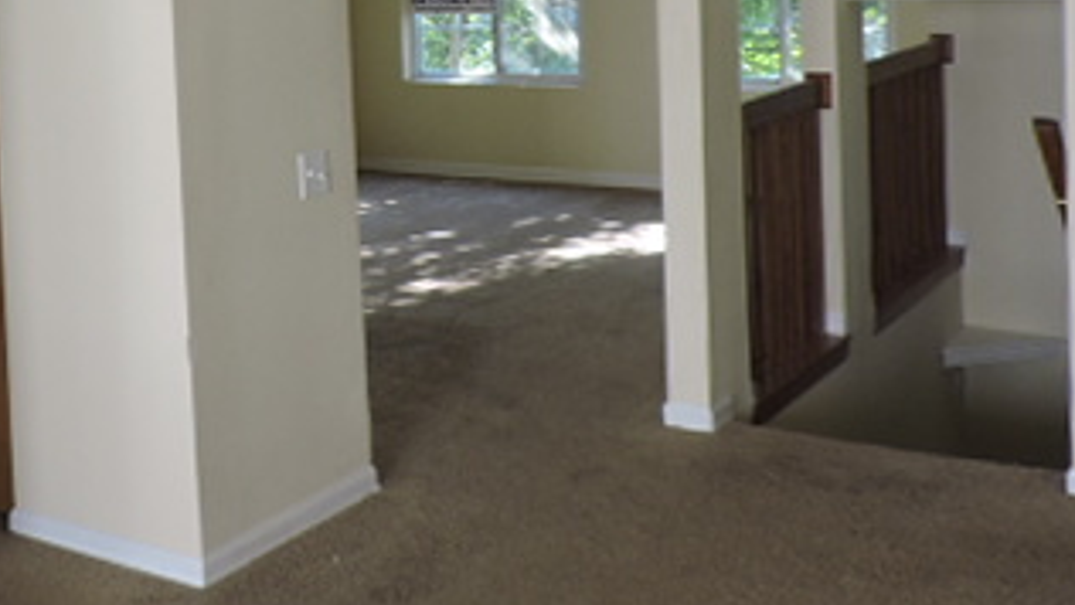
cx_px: 143
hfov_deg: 37.1
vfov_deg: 21.8
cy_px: -14
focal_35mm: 53
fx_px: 1511
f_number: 3
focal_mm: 4.3
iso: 100
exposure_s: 1/50
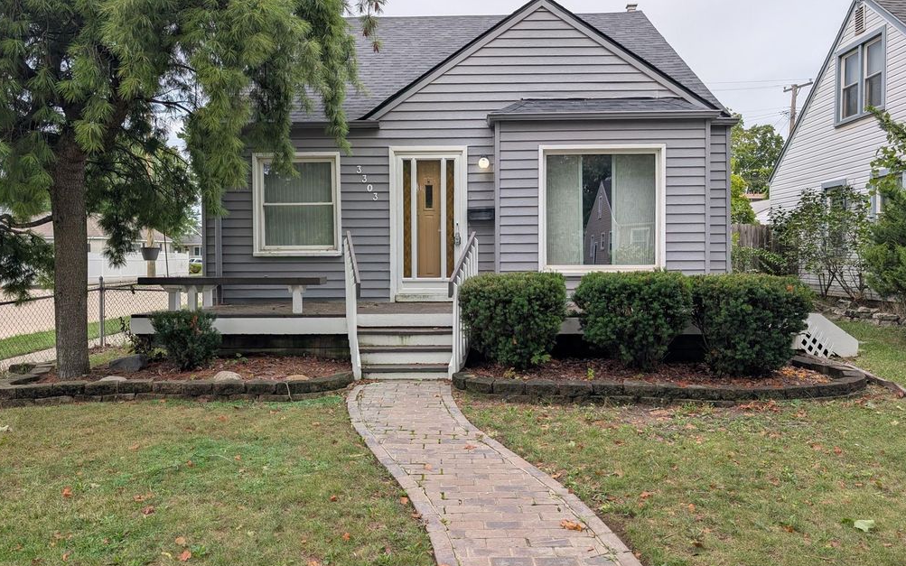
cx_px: 451
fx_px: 642
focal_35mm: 26
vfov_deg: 47.6
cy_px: 274
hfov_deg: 70.4
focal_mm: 6.9
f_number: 1.68
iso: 21
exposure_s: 1/315
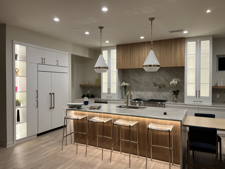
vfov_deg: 53.1
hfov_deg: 67.3
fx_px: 169
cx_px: 112
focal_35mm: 26
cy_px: 84
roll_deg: +0.4
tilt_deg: -1.3
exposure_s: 1/60
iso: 64
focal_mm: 5.1
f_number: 1.6
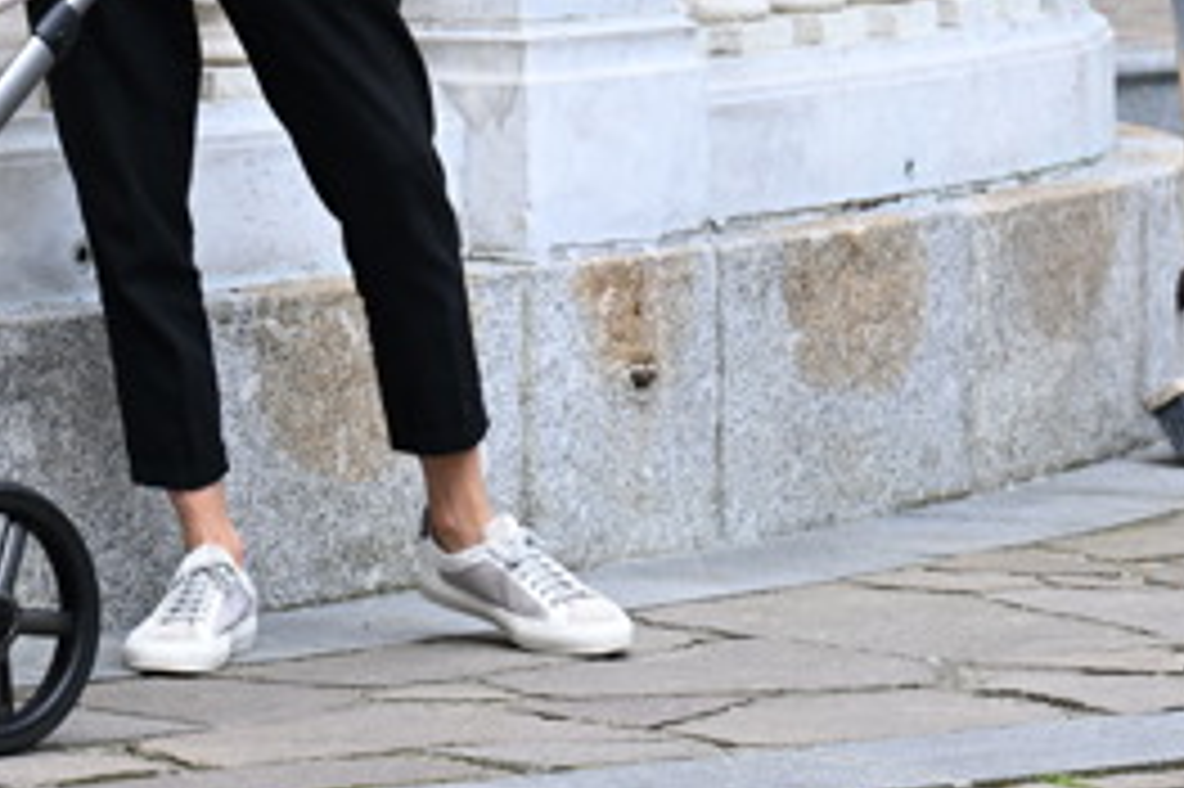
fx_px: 10780
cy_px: -104
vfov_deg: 4.2
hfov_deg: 6.3
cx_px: 176
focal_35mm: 328
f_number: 4.5
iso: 800
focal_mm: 125
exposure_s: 1/800
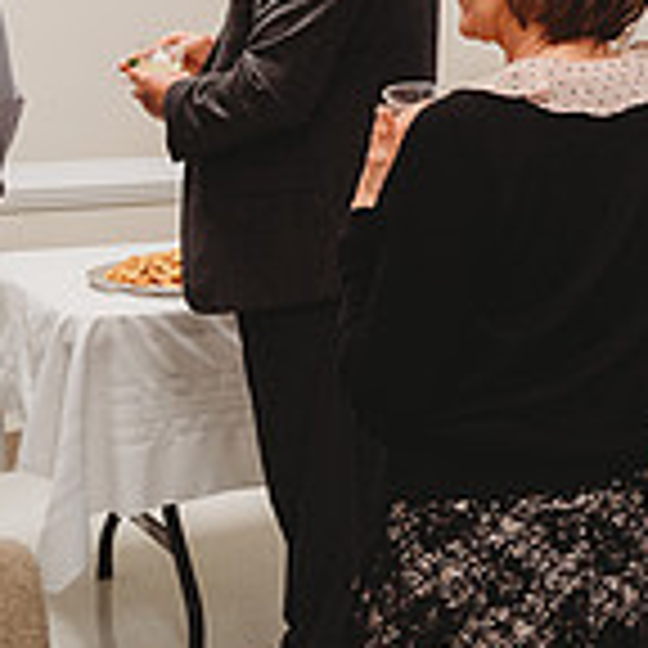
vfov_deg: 20.4
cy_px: -16
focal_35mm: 82
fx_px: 1737
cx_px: 1080
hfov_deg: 17.9
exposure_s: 1/200
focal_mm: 24
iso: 1600
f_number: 4
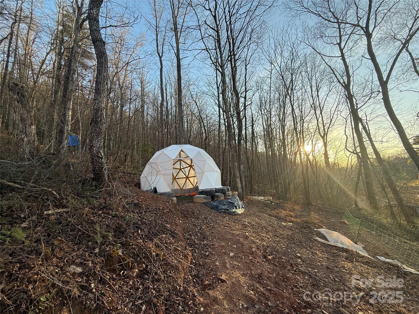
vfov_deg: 85.7
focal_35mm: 14
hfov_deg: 102.1
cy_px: 157
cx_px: 210
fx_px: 169
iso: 64
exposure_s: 1/304
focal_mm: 2.22
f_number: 2.2
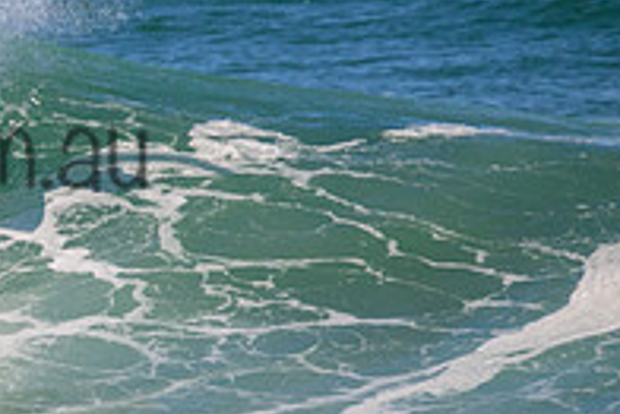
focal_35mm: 2371
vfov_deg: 0.6
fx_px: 40863
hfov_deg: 0.9
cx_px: -187
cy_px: 115
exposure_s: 1/2000
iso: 1600
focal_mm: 800
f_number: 11
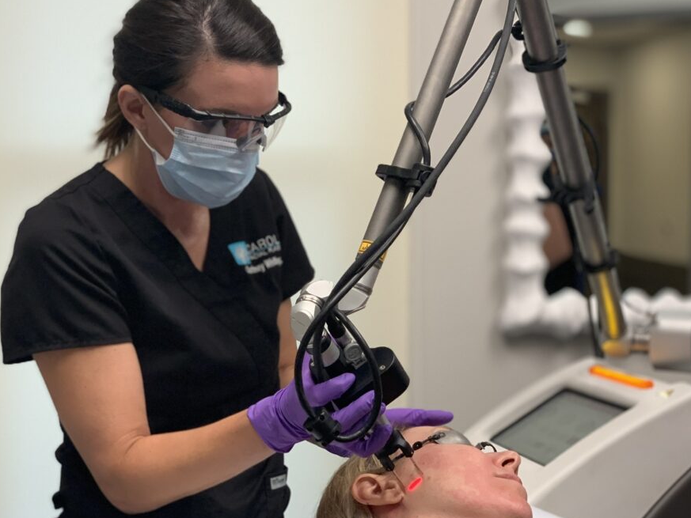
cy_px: 237
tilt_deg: -2.0
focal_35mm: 61
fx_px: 1218
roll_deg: -0.4
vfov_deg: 24.0
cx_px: 289
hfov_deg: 31.6
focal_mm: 6
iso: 125
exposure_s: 1/99
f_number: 2.4
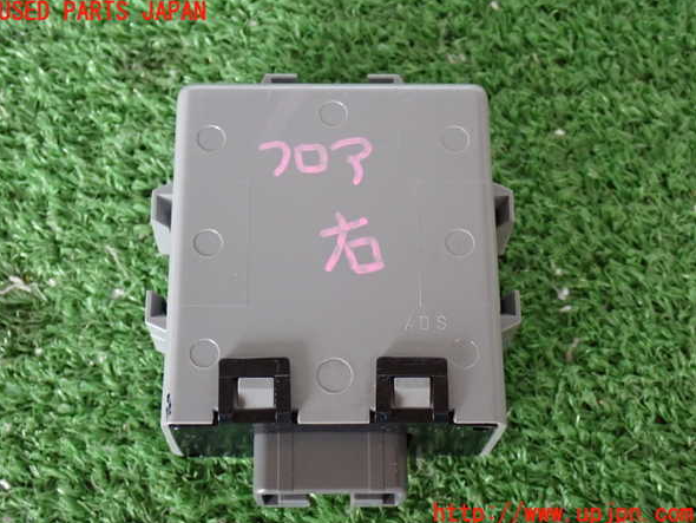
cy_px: 263
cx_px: 346
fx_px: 1267
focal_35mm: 63
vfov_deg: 23.3
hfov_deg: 30.7
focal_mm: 11.09
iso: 640
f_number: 3.6
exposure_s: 1/60
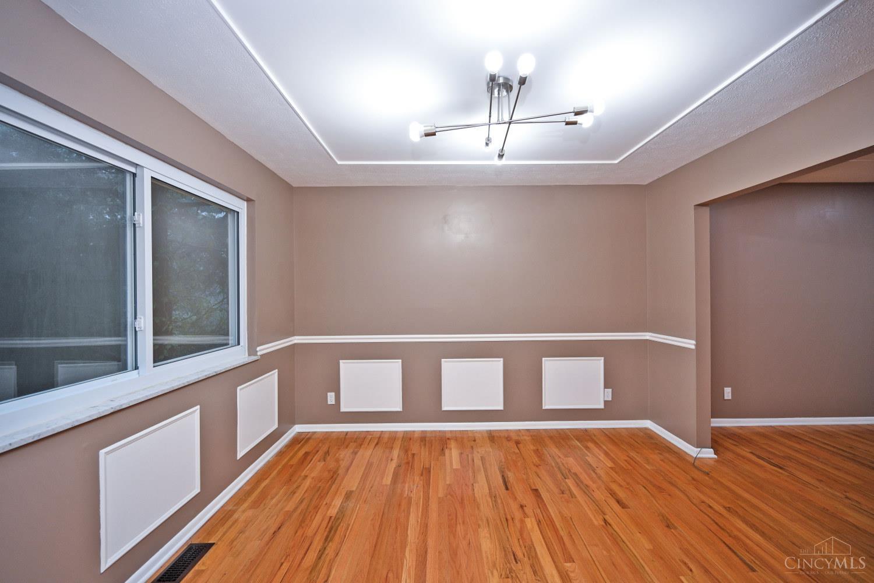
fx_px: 340
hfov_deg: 104.3
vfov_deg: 81.2
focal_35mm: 14
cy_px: 292
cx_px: 437
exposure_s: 1/60
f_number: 4
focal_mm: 14
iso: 400
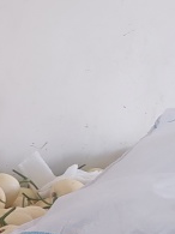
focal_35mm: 148
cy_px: 361
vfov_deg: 12.6
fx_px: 999
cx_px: -121
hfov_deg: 9.6
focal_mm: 6.12
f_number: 1.9
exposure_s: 1/100
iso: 320
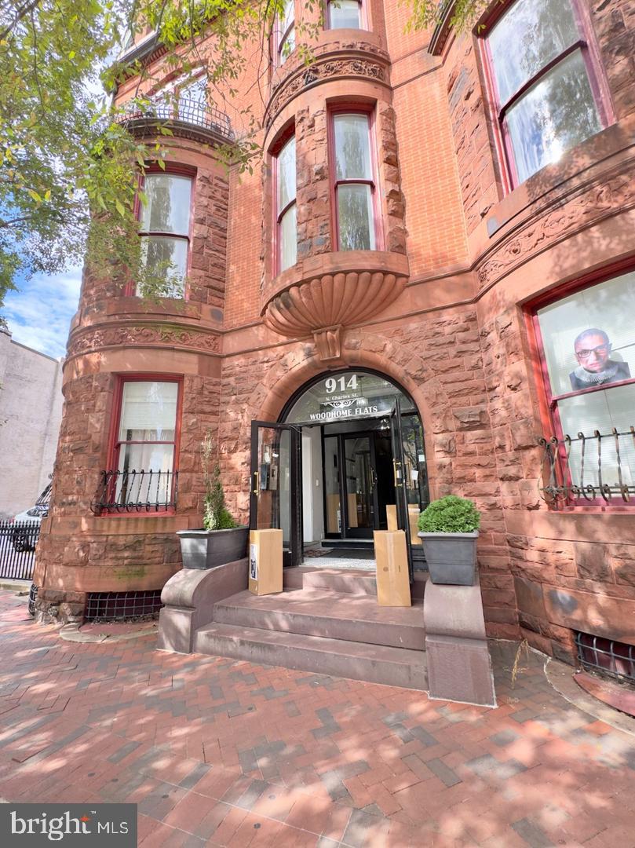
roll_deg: +0.0
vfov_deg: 102.1
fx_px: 343
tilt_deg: +12.6
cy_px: 424
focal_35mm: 14
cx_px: 318
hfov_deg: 85.6
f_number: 2.2
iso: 40
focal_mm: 2.22
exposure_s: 1/168
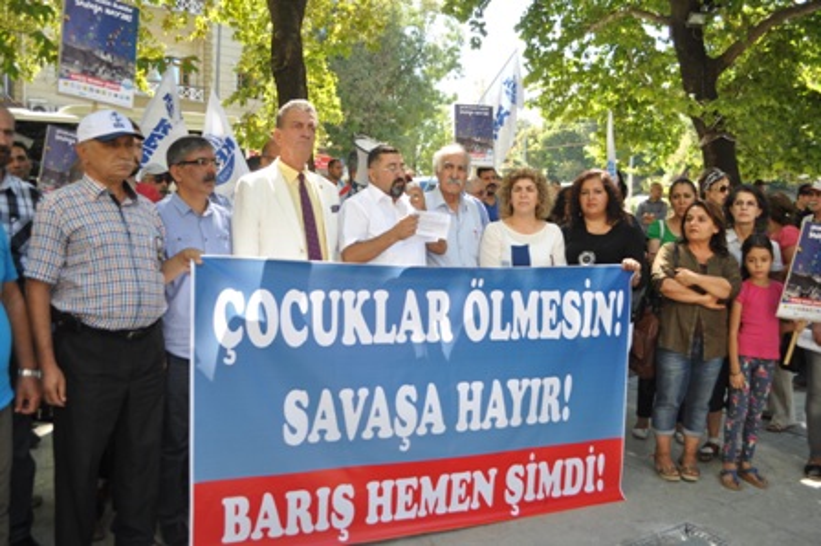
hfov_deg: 62.0
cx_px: 410
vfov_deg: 43.5
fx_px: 684
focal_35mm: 30
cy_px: 273
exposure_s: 1/200
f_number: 7.1
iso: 200
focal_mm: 20
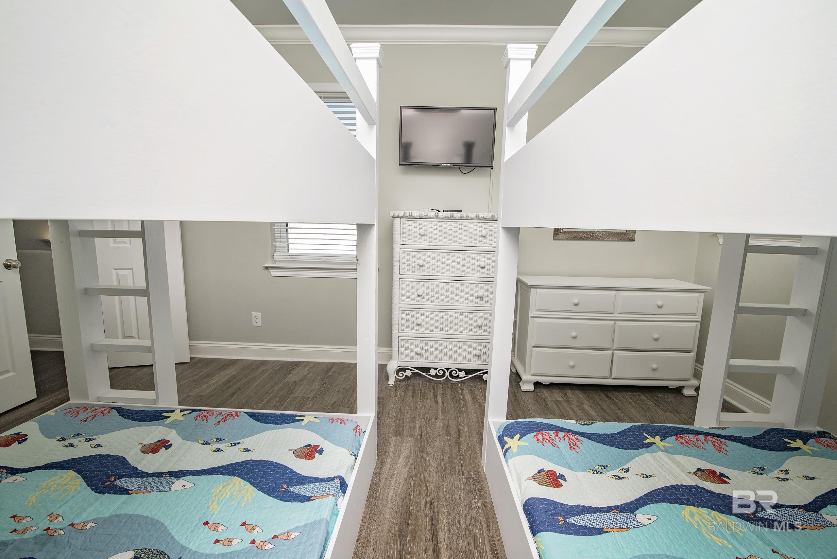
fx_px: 372
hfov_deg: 96.7
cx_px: 418
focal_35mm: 16
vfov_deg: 73.8
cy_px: 280
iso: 640
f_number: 8
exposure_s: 1/160
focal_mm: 16
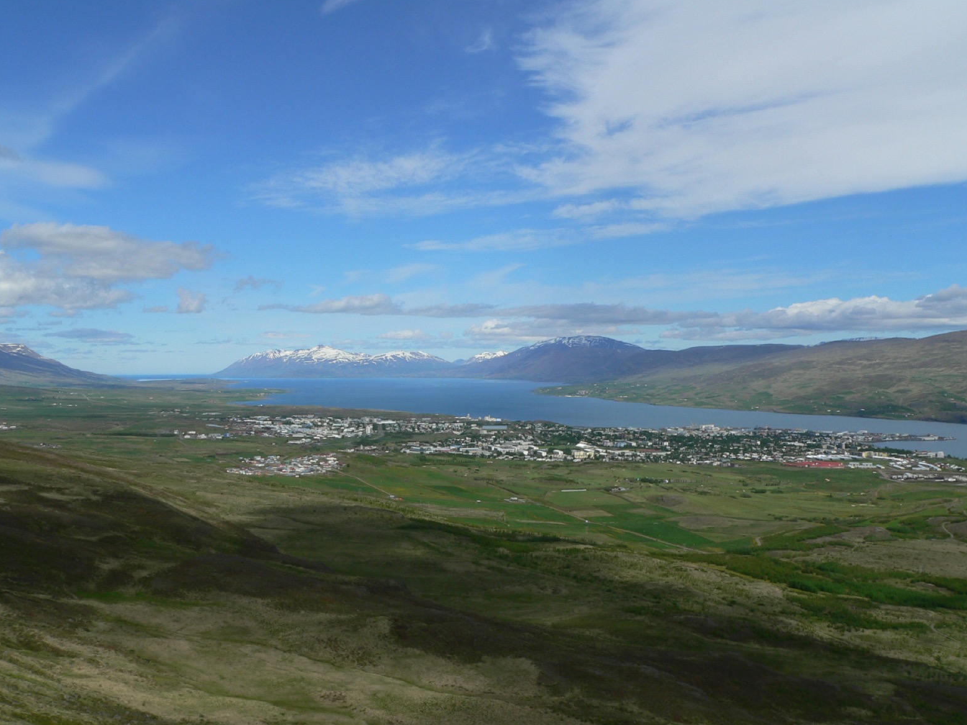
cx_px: 484
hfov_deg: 50.1
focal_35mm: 37
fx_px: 1034
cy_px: 368
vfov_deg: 38.7
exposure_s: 1/640
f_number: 5.6
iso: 80
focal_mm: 6
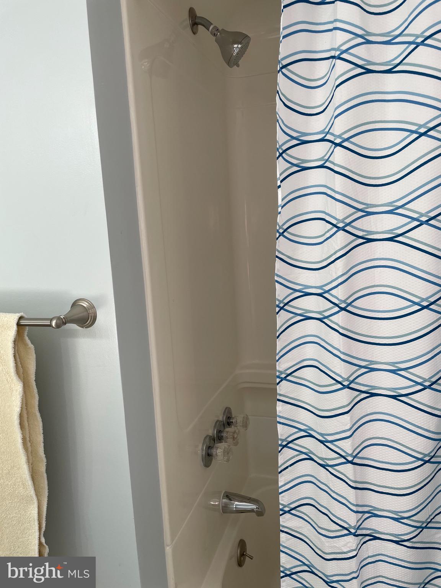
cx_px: 220
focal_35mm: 26
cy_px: 294
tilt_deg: -9.8
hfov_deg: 53.1
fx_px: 442
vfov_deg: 67.3
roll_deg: +2.2
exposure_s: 1/120
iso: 50
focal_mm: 4.2
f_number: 1.6
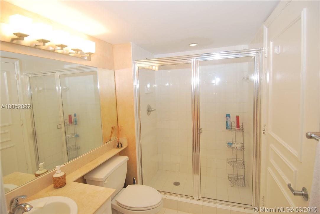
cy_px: 107
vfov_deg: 67.5
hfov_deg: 90.0
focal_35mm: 18
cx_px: 160
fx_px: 160
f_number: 4
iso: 200
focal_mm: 12
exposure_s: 1/60
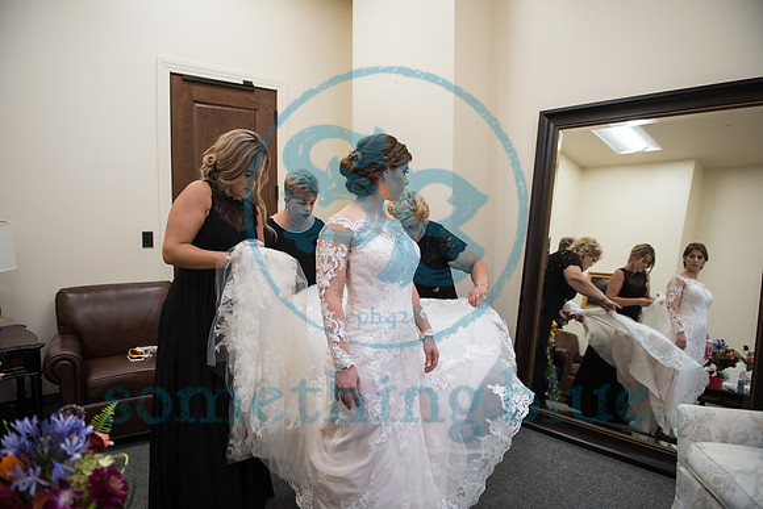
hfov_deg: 73.7
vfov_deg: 53.2
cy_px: 254
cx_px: 382
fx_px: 509
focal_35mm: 24
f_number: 2.8
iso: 640
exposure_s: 1/125
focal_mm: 24
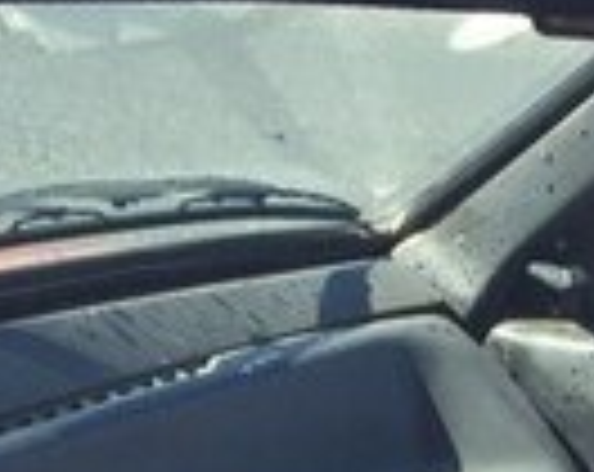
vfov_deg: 10.0
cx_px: 508
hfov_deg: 13.5
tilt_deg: -26.8
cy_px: 960
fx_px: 2491
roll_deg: -0.3
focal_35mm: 142
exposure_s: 1/373
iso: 32
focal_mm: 4.15
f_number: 2.2
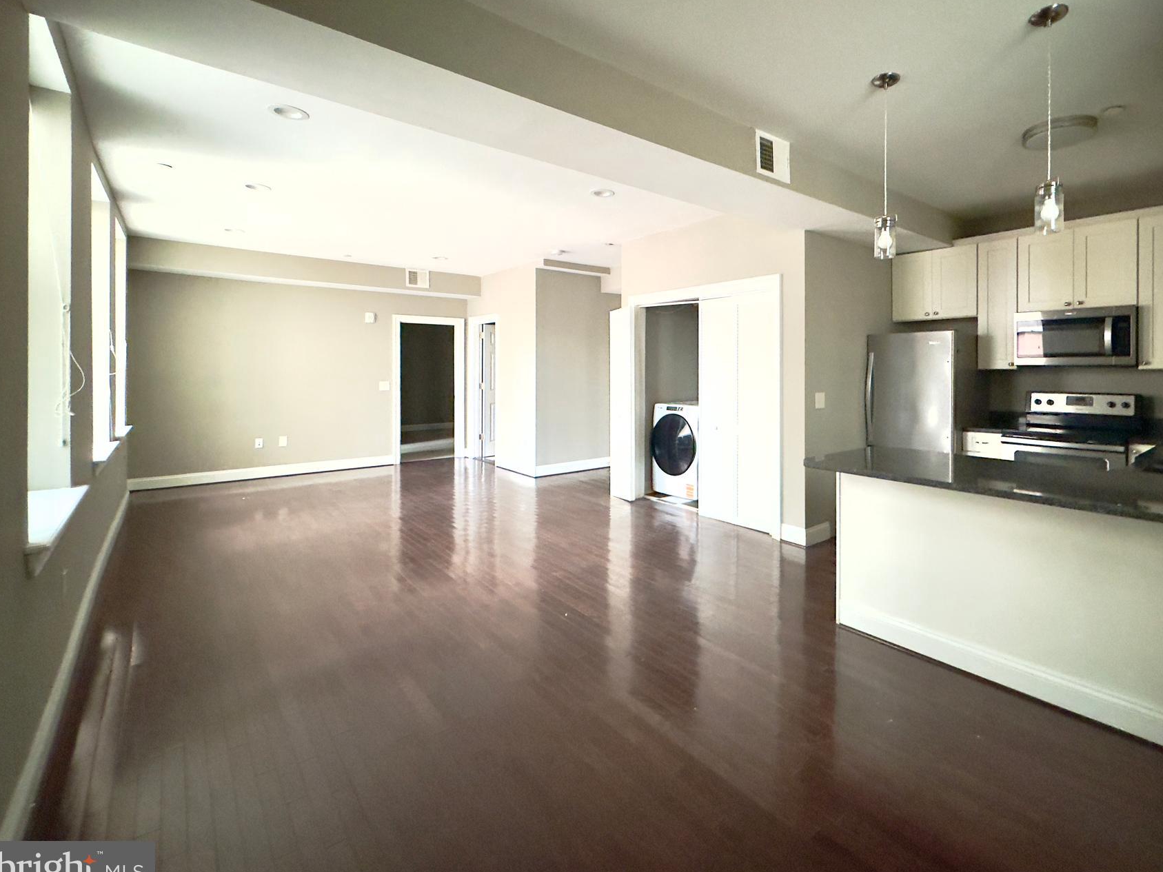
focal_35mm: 17
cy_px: 368
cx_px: 689
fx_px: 571
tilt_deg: -0.5
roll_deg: +0.3
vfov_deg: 74.2
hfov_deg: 90.0
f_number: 2.2
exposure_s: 1/60
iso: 1250
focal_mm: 2.22
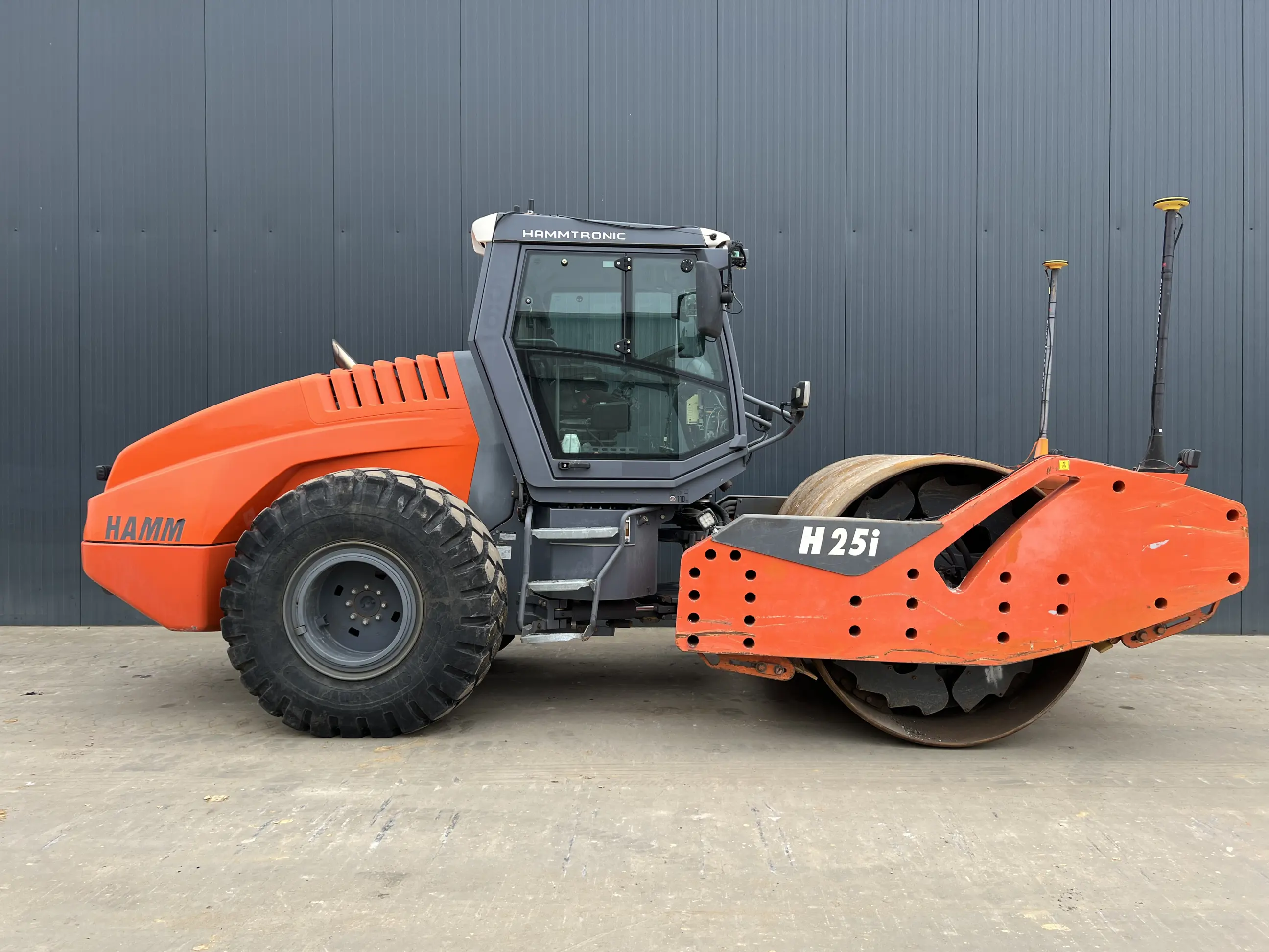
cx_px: 634
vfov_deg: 53.1
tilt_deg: -0.3
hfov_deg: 67.3
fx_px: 953
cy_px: 476
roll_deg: +0.2
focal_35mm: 26
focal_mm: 5.7
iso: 40
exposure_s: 1/187
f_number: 1.5
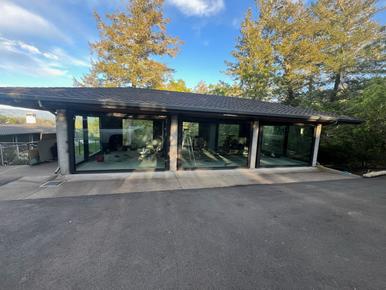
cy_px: 145
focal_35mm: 13
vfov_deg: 89.9
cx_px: 193
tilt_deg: -6.7
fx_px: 145
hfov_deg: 106.2
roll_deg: -2.6
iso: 50
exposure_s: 1/99
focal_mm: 1.57
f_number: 1.8
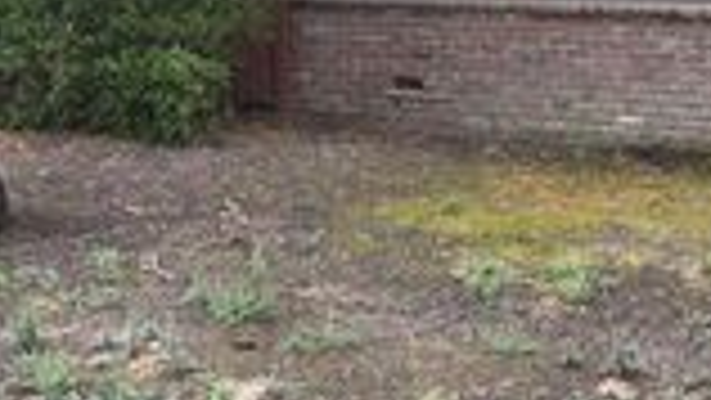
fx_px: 1377
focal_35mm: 73
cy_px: 79
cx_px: 396
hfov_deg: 28.9
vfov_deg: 16.4
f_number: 9
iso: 400
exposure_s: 1/100
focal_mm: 22
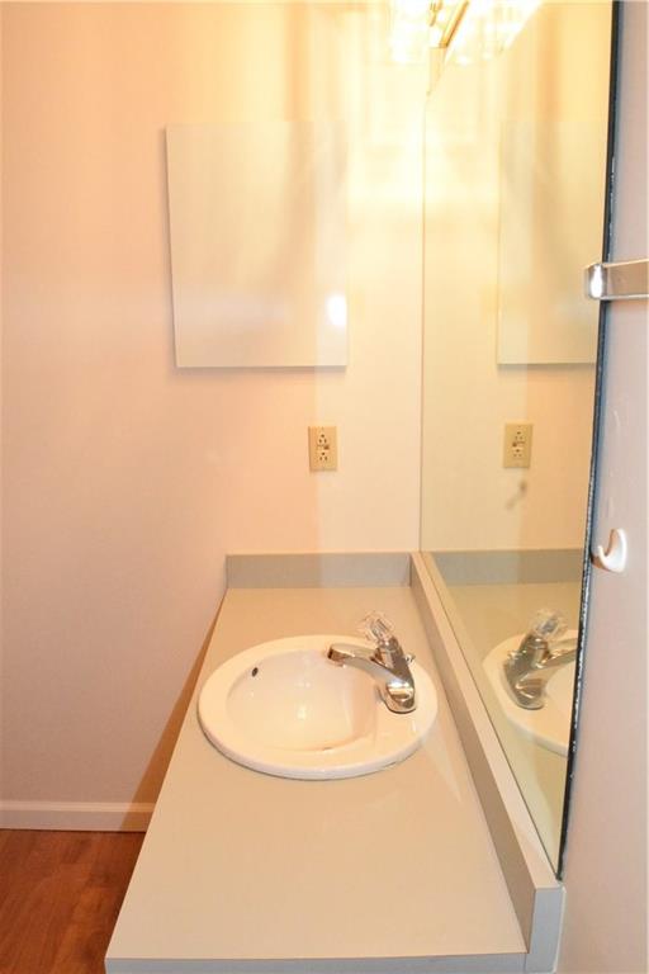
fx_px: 730
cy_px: 487
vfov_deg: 67.4
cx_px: 324
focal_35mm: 27
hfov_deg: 47.9
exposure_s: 1/200
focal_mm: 18
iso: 12800
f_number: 14
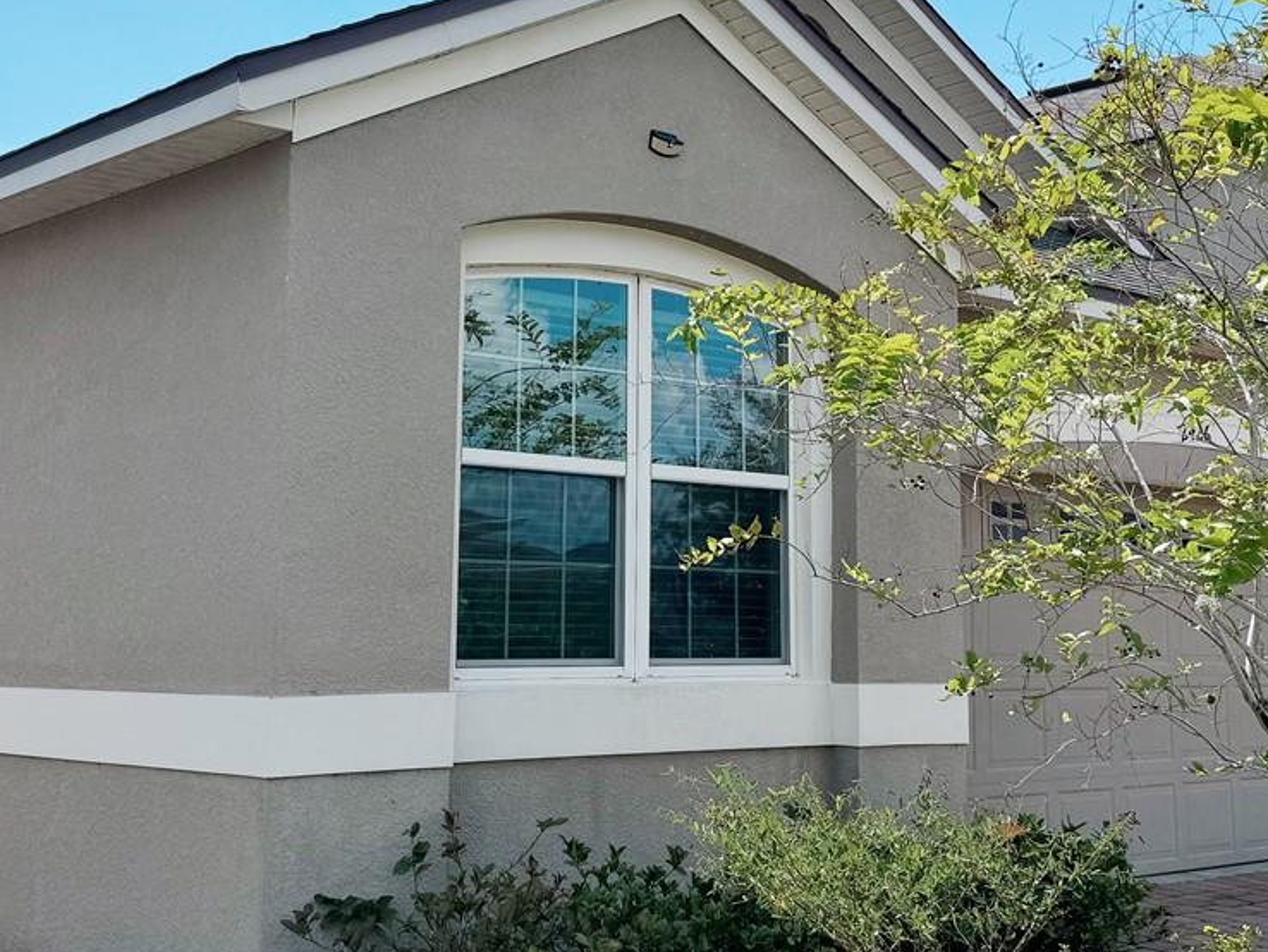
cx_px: 674
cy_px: 301
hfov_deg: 36.8
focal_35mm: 52
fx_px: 1905
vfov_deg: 27.8
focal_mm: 6.76
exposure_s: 1/7092
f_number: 1.78
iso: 80
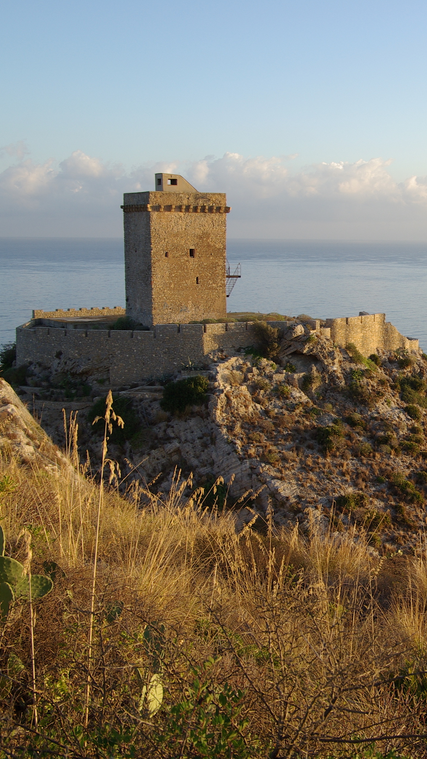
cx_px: 392
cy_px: 375
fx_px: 966
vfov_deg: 42.9
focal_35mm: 48
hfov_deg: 24.2
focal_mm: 20
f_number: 8
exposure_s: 1/90
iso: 100
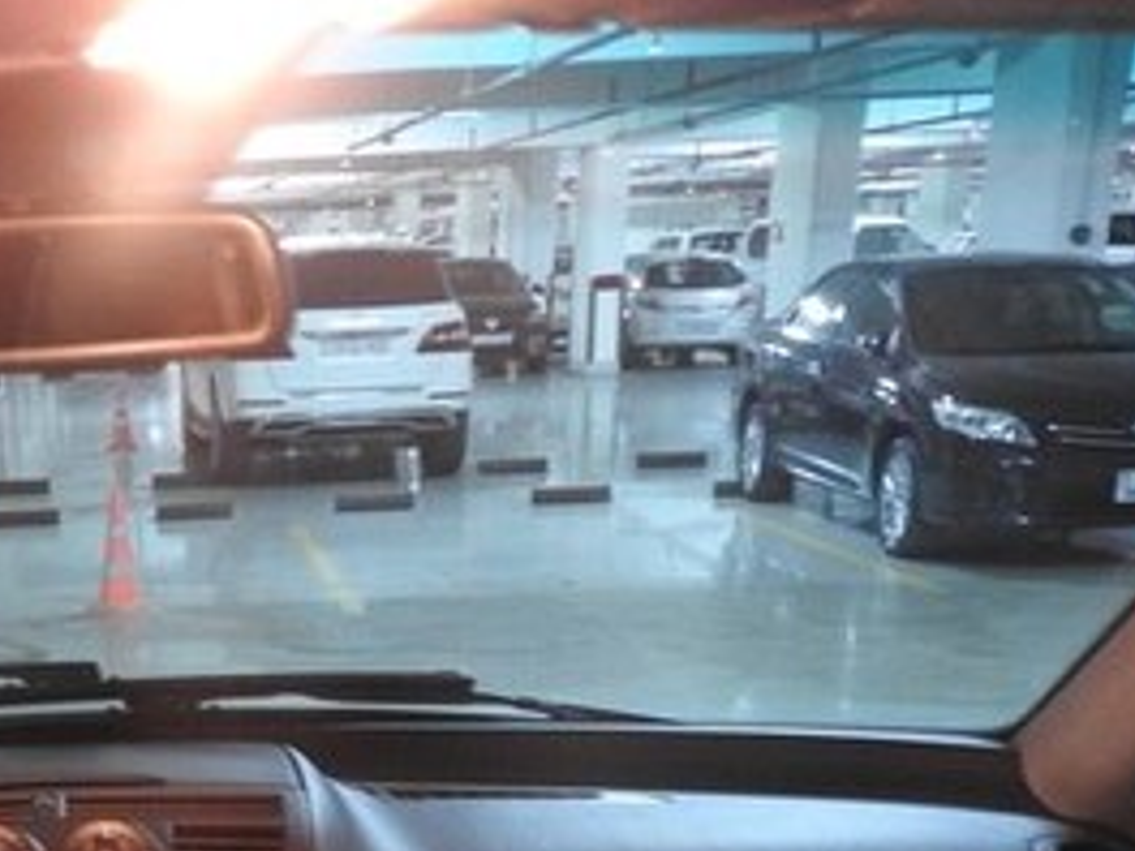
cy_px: 1051
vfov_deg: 22.3
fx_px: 1967
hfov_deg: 30.5
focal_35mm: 60
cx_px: 73
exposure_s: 1/1.6
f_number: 3.3
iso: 400
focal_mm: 4.3
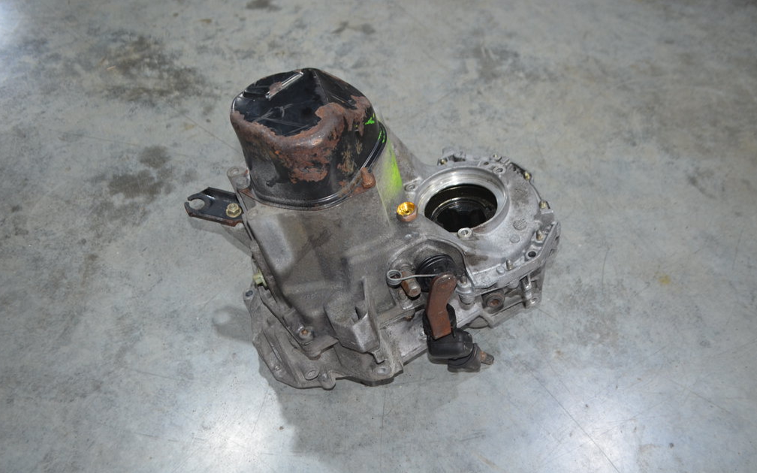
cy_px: 236
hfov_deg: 61.2
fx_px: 640
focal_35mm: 31
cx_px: 378
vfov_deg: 40.6
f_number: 3.8
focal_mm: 20
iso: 640
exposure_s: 1/60
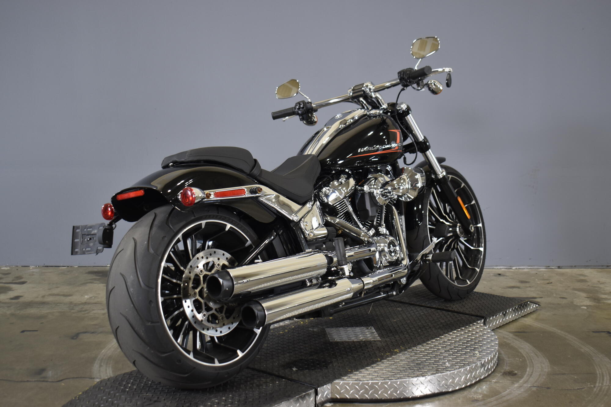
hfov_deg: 42.3
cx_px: 306
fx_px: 789
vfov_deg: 28.9
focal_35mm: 46
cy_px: 204
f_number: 4.2
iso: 400
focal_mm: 31
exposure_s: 1/30
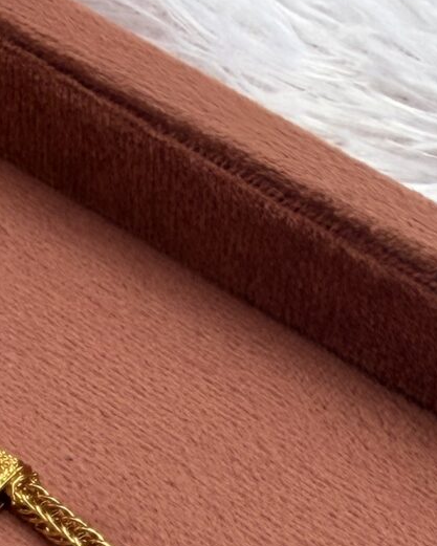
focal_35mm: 115
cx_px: 316
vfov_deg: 14.7
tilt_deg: -59.9
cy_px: 980
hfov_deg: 13.4
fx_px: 1859
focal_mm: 2.22
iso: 50
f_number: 2.2
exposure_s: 1/121
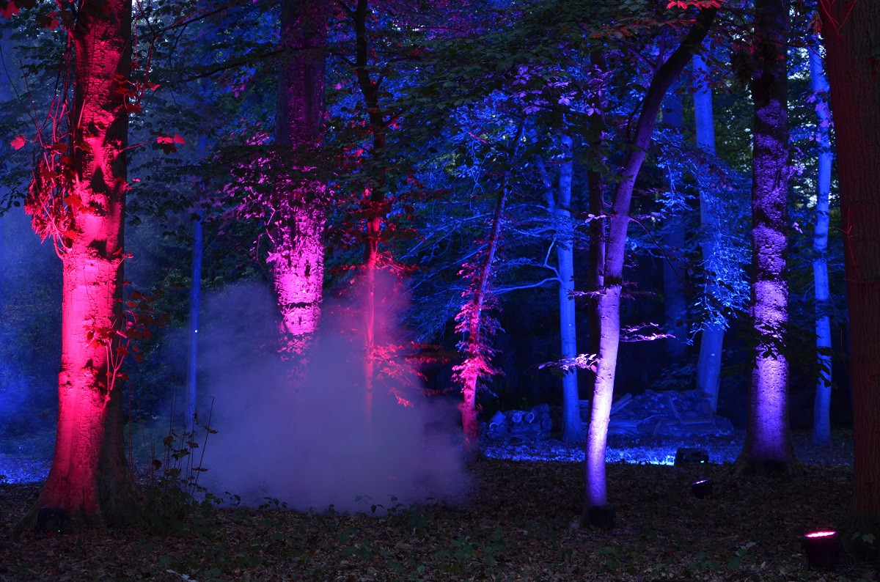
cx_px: 440
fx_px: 1646
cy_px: 291
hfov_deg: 29.9
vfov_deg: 20.1
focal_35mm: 68
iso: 800
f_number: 4.8
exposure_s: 1/2.5
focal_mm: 45
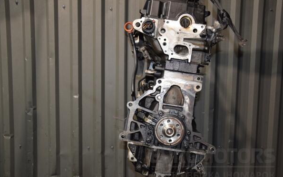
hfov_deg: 50.9
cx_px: 141
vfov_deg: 33.2
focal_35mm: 39
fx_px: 297
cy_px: 92
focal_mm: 25
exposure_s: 1/60
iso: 800
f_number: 5
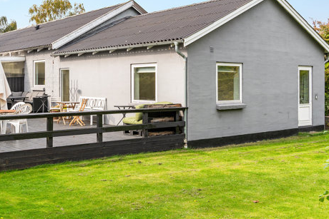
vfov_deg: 31.0
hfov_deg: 44.9
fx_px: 393
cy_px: 78
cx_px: 116
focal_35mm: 43
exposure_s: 1/200
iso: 200
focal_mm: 22
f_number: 8
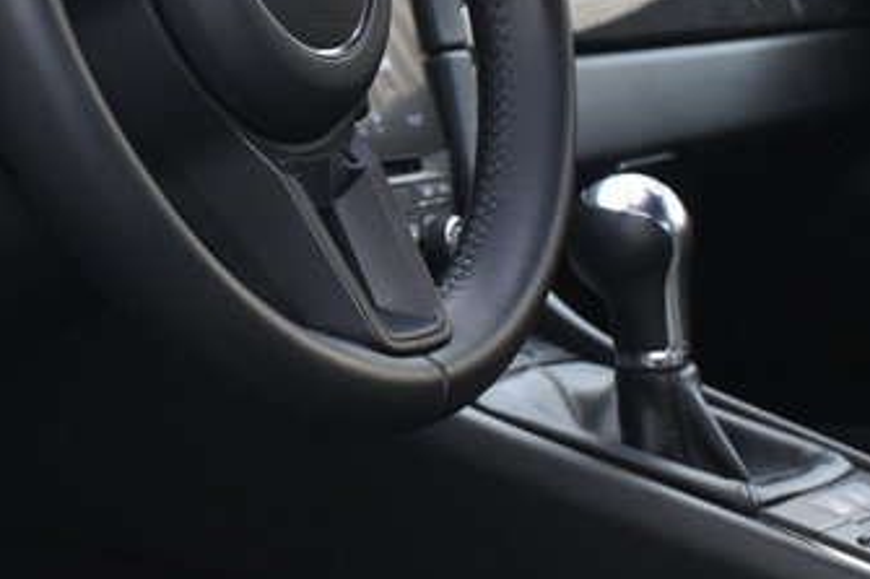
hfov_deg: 17.8
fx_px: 2698
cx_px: -45
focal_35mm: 112
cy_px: -55
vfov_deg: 12.1
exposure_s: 1/25
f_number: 5
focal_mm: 32.5
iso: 2000
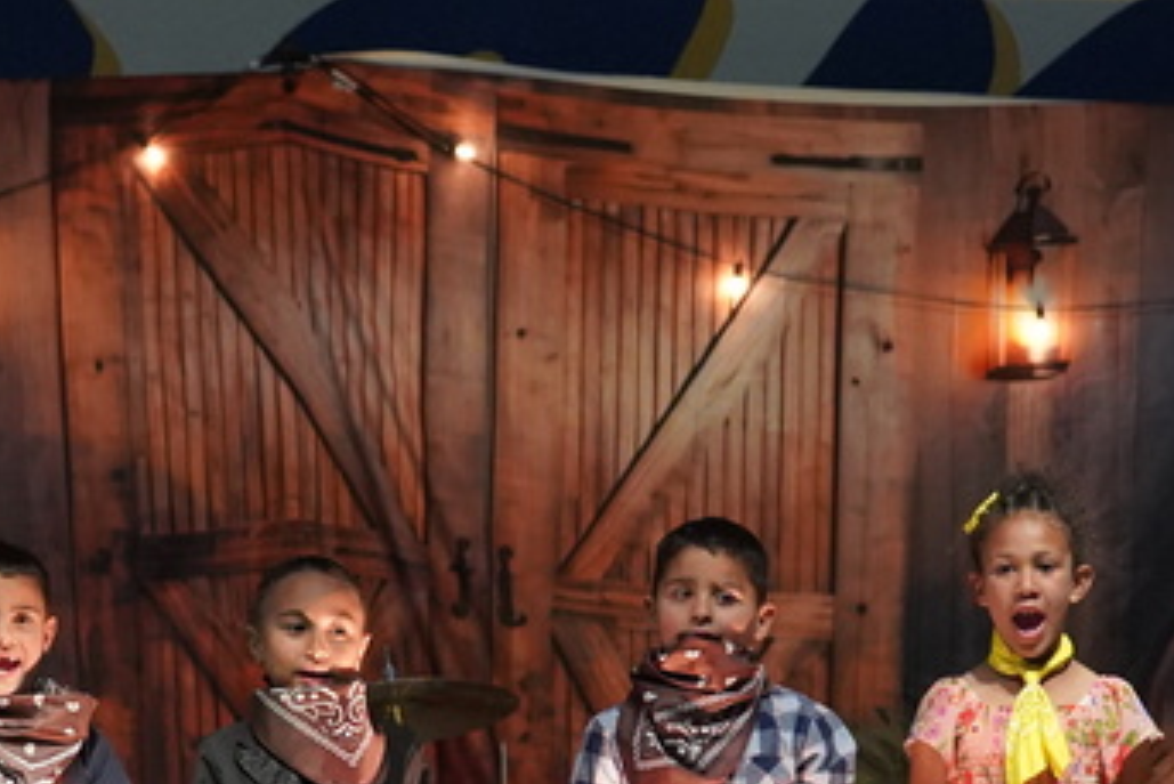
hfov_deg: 9.7
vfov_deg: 6.6
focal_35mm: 209
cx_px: -274
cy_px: 755
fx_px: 6818
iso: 6400
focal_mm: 70
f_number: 4
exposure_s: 1/160
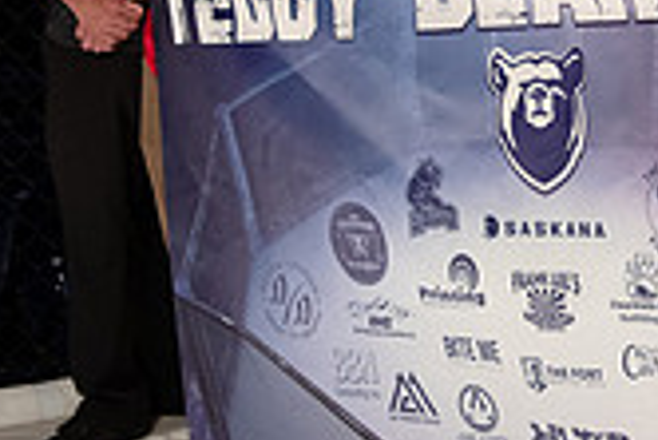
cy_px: -113
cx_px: 737
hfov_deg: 15.0
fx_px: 2433
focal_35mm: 133
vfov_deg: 10.1
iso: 900
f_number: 2.8
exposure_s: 1/1000
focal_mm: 38
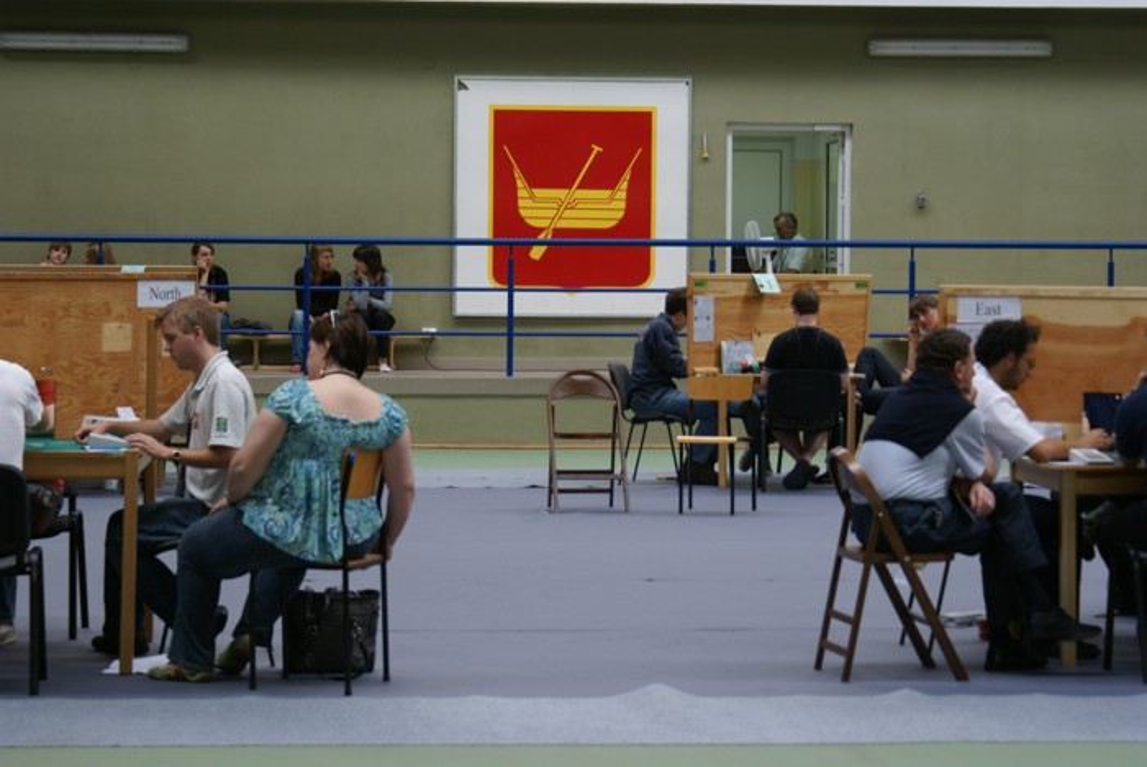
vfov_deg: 13.1
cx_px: 574
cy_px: 384
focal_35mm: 105
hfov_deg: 19.4
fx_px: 3348
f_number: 5.6
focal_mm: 70
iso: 200
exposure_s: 1/25
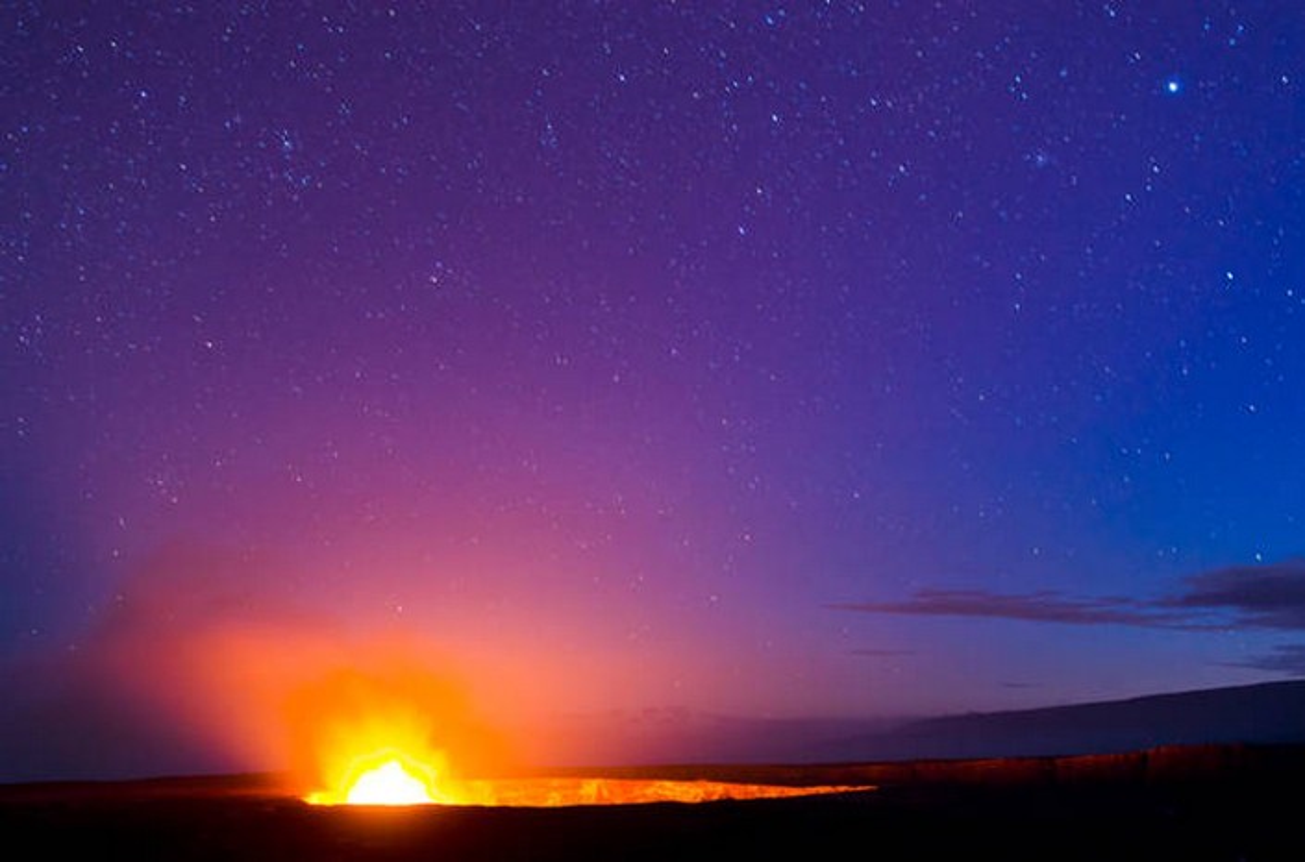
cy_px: 431
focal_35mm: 52
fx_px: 1898
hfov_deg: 37.9
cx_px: 652
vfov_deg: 25.6
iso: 400
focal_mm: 35
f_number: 3.5
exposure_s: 30
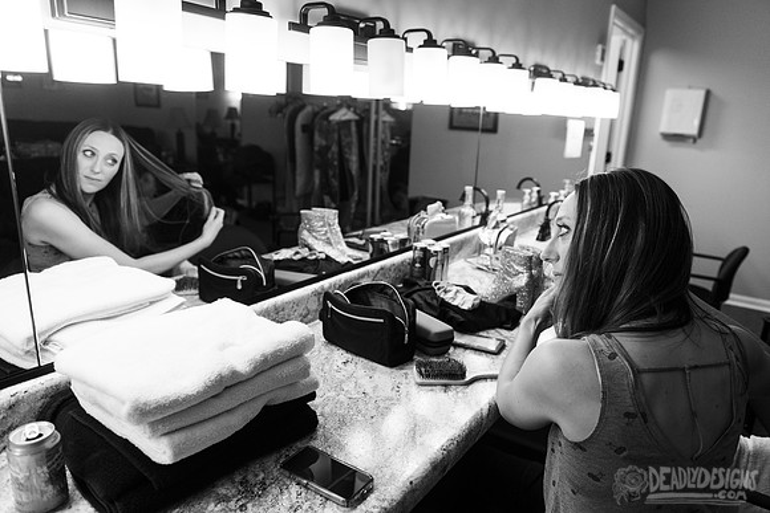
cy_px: 262
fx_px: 543
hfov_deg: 70.6
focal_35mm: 25
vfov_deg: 50.6
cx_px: 408
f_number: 3.2
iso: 1600
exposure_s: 1/500
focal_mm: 24
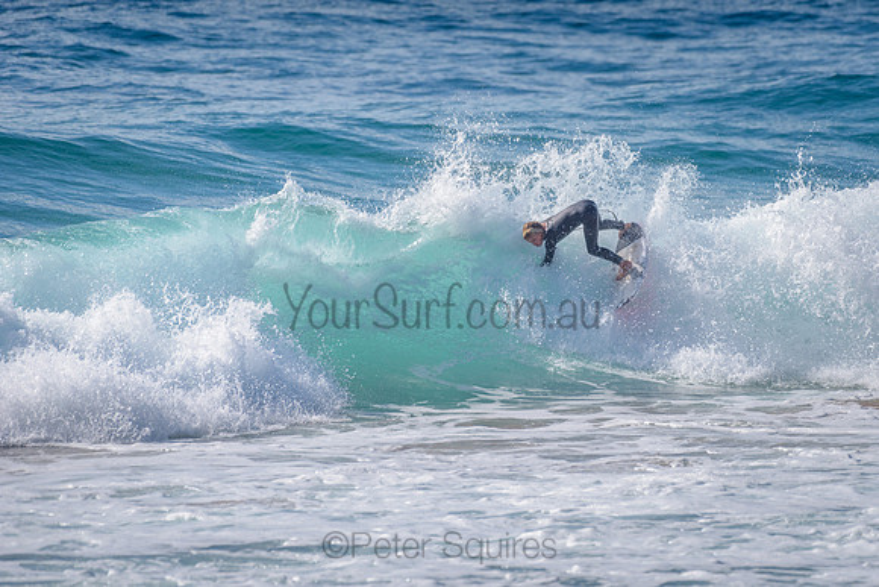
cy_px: 227
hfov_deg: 3.4
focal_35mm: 613
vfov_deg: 2.2
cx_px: 539
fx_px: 14974
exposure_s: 1/2000
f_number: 5.6
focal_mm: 500
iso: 125
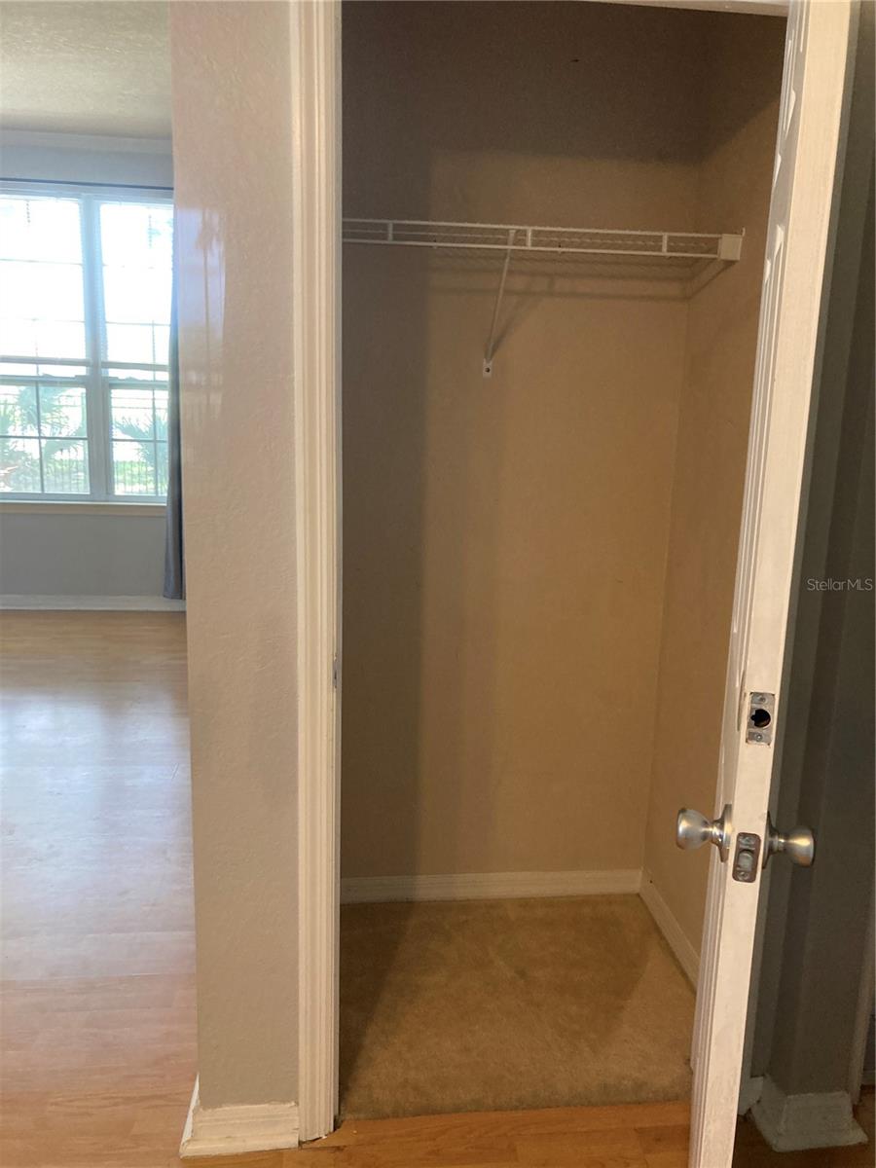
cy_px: 584
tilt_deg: -9.9
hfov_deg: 49.7
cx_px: 438
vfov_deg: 63.4
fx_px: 945
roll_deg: -3.0
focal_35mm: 28
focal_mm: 3.99
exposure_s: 1/60
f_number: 1.8
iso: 200
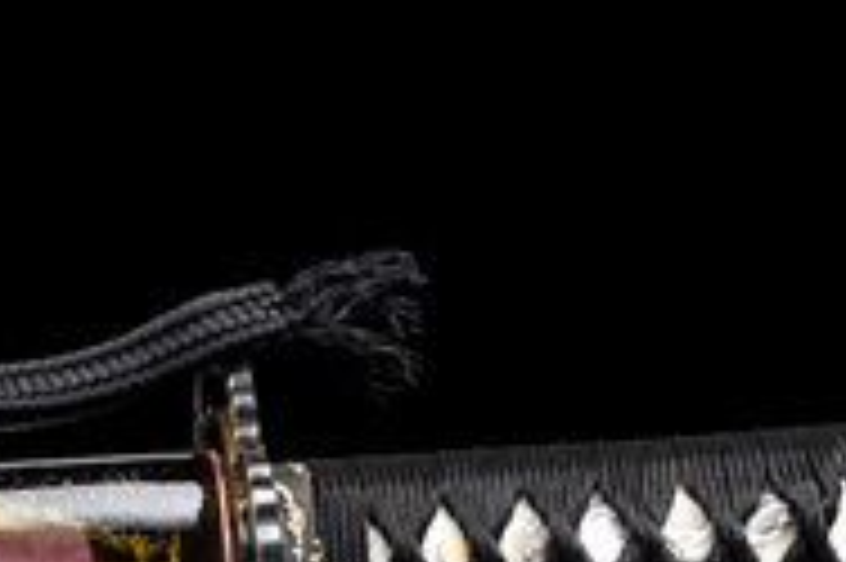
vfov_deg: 2.9
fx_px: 11246
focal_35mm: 479
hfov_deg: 4.2
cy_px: 919
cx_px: -1300
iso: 125
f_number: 7.1
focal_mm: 60
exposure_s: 1/160
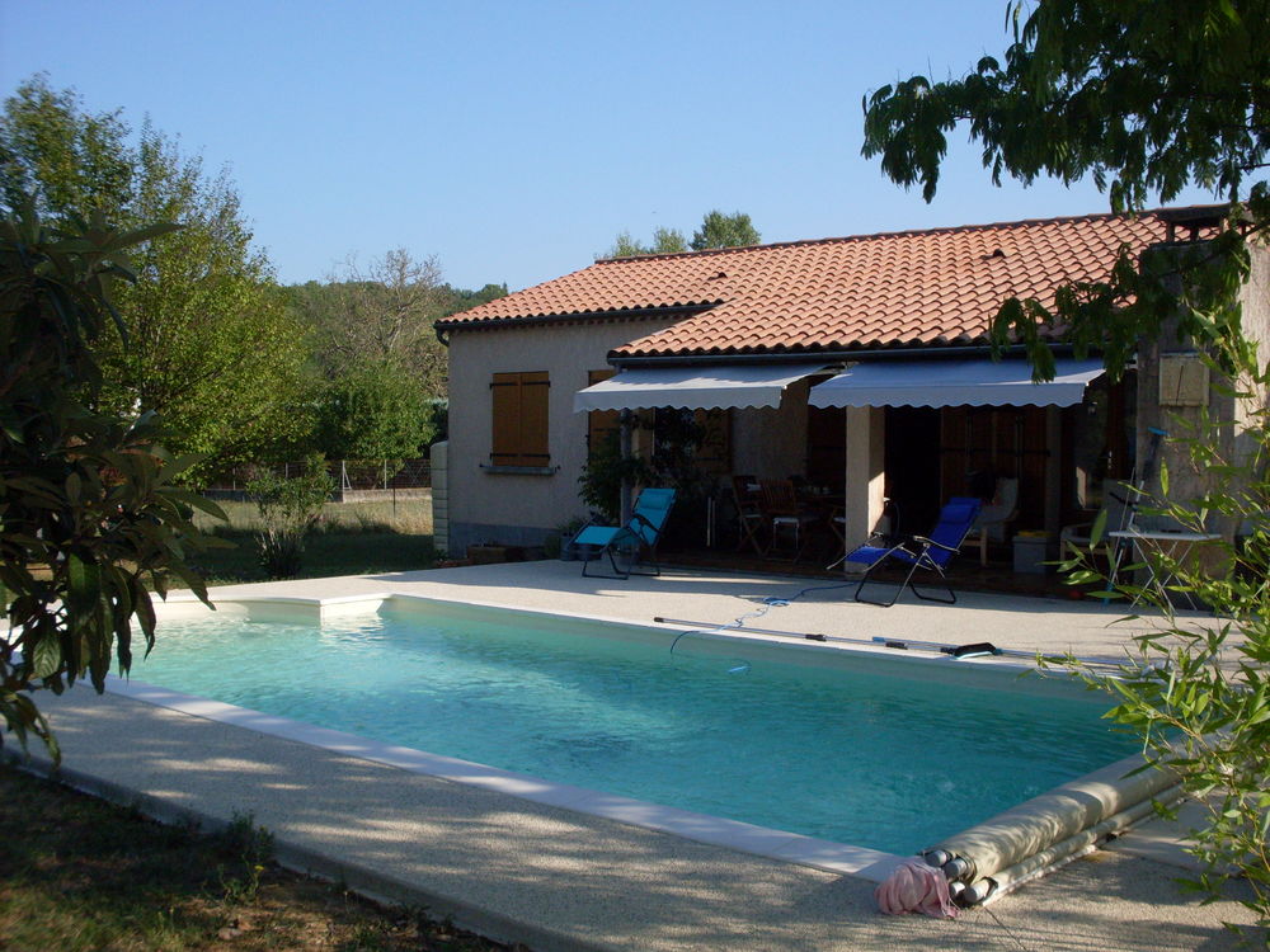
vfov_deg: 37.7
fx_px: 1394
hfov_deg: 49.0
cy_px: 476
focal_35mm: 38
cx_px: 635
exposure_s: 1/250
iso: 120
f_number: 8.4
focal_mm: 6.3
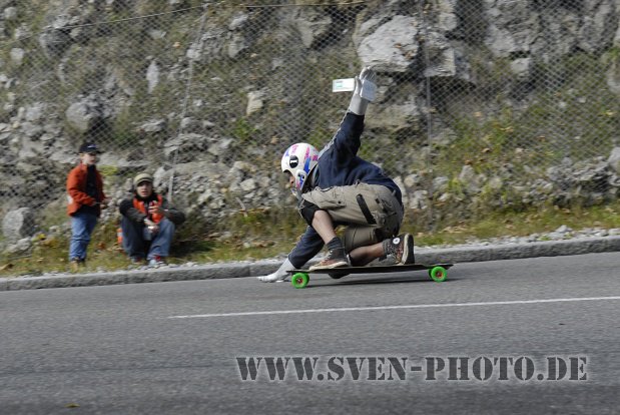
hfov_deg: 24.6
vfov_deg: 16.6
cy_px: 208
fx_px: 1422
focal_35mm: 82
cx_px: 310
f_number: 6.3
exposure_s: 1/350
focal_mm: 55
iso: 320
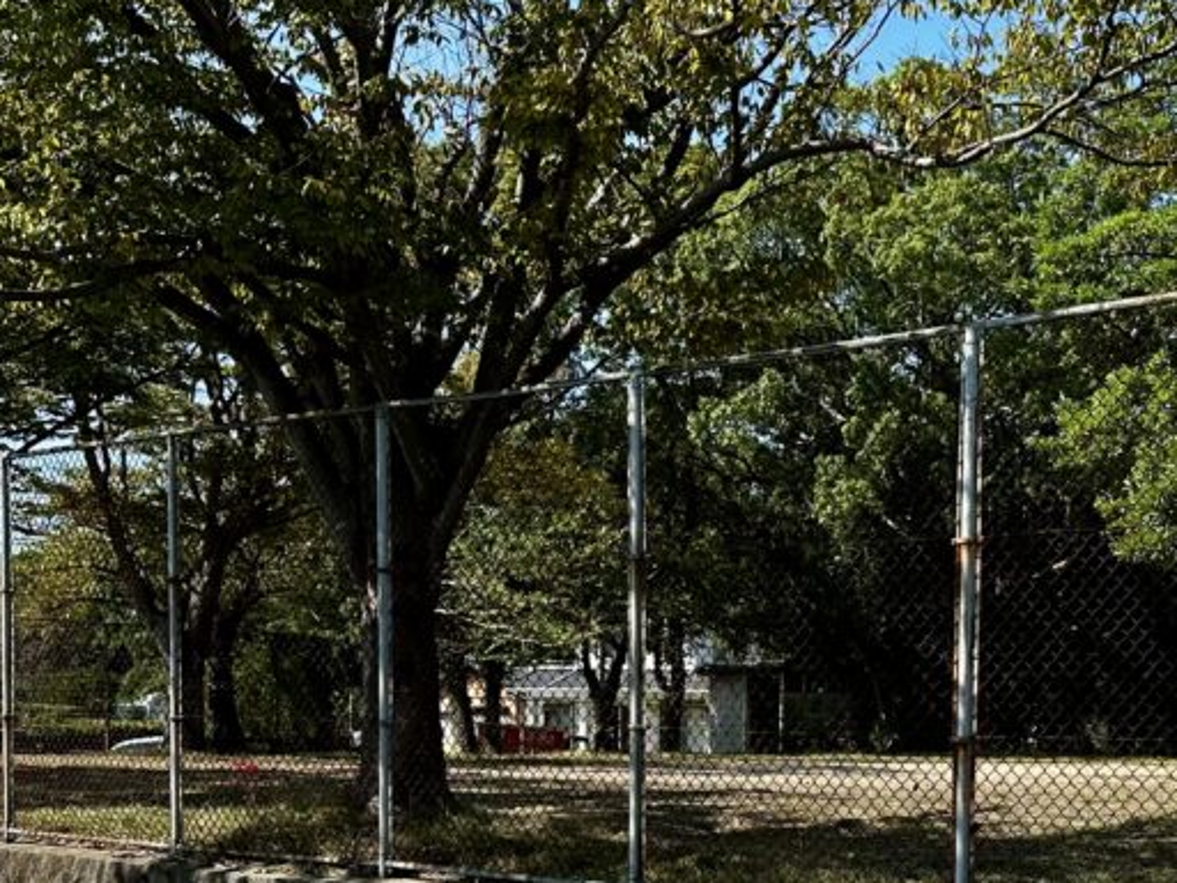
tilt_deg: -5.3
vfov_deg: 23.5
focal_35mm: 60
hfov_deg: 31.6
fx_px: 2040
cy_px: 867
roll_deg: -0.9
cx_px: 883
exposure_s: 1/3247
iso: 80
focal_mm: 6.86
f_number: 1.78
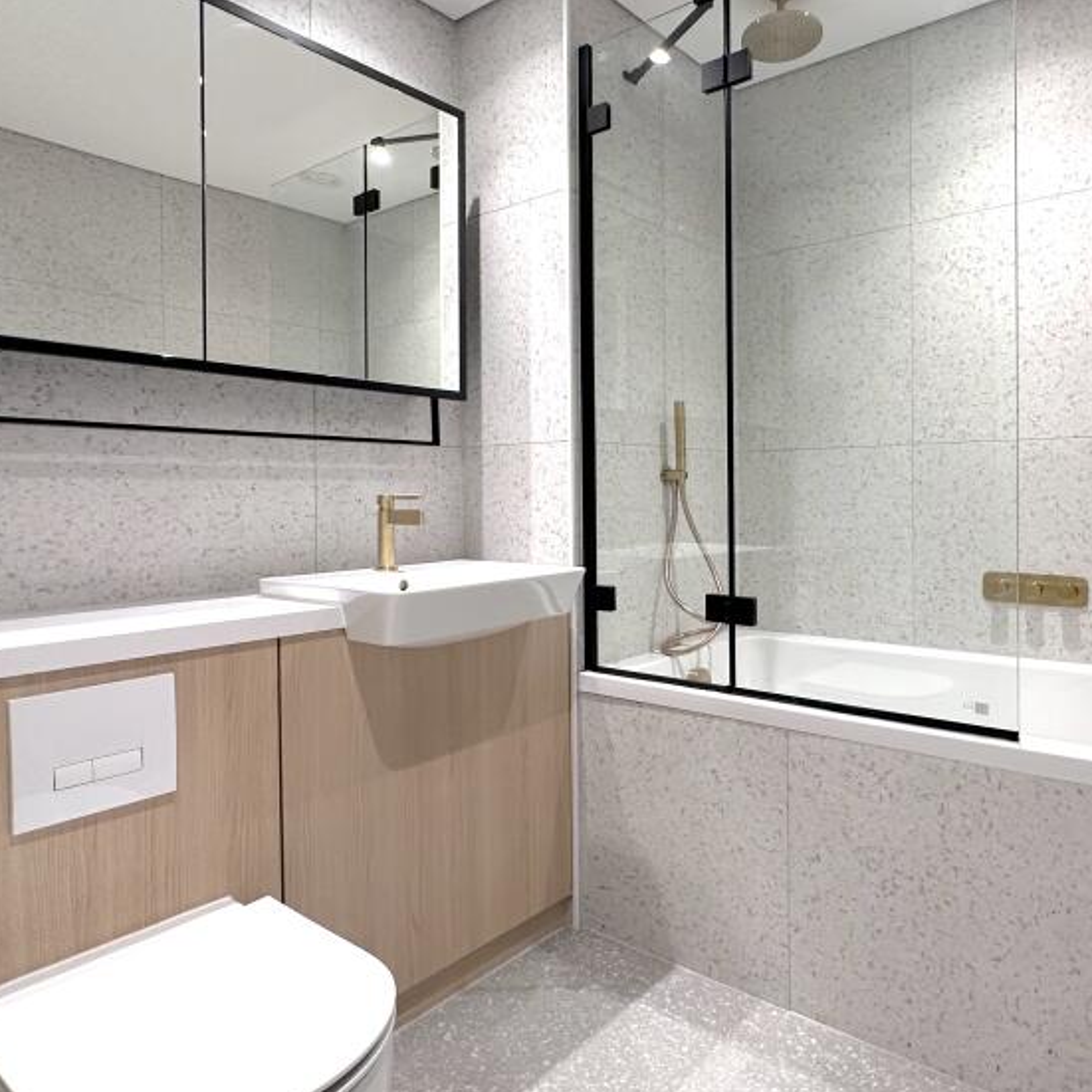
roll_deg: +0.3
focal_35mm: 23
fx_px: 821
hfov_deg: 66.2
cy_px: 501
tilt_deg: -1.5
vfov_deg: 67.2
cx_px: 684
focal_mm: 2.22
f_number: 2.2
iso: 250
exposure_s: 1/100
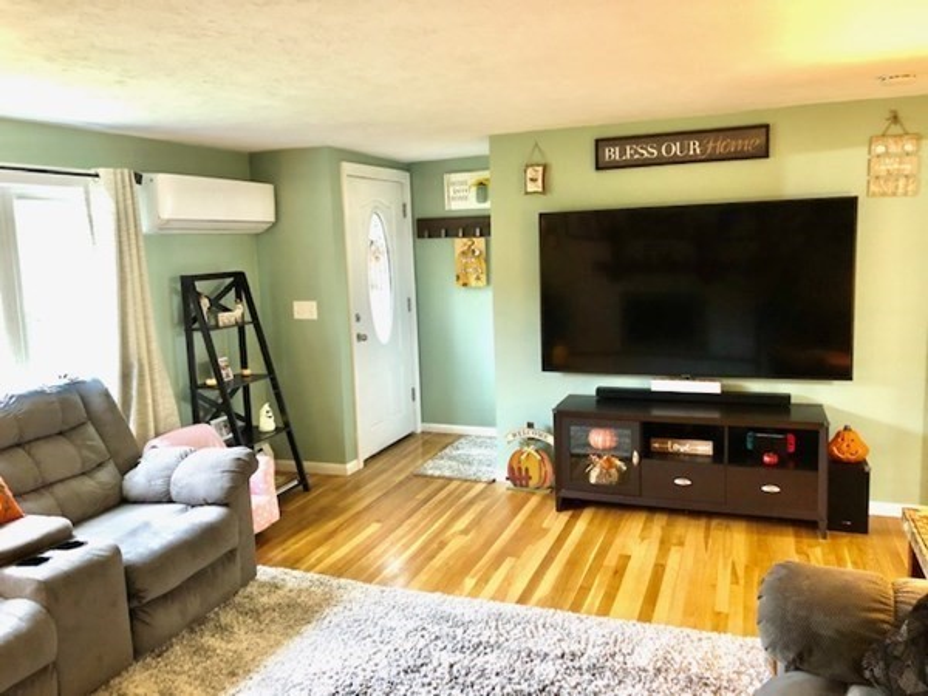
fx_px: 751
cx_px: 464
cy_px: 348
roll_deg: +2.7
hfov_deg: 63.4
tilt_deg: -7.6
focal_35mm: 28
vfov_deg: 49.7
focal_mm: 3.99
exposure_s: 1/9
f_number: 1.8
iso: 100
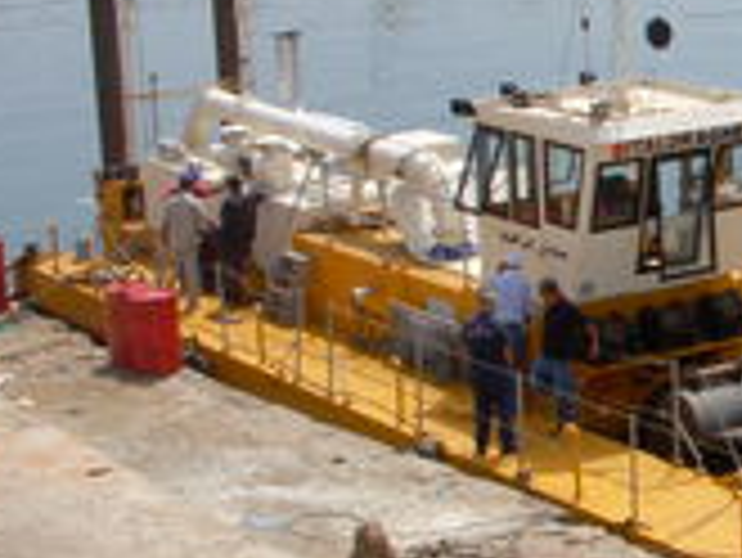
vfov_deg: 12.9
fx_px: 2467
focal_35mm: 115
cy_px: 268
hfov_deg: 16.1
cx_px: 985
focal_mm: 6.3
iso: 100
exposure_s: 1/320
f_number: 6.6
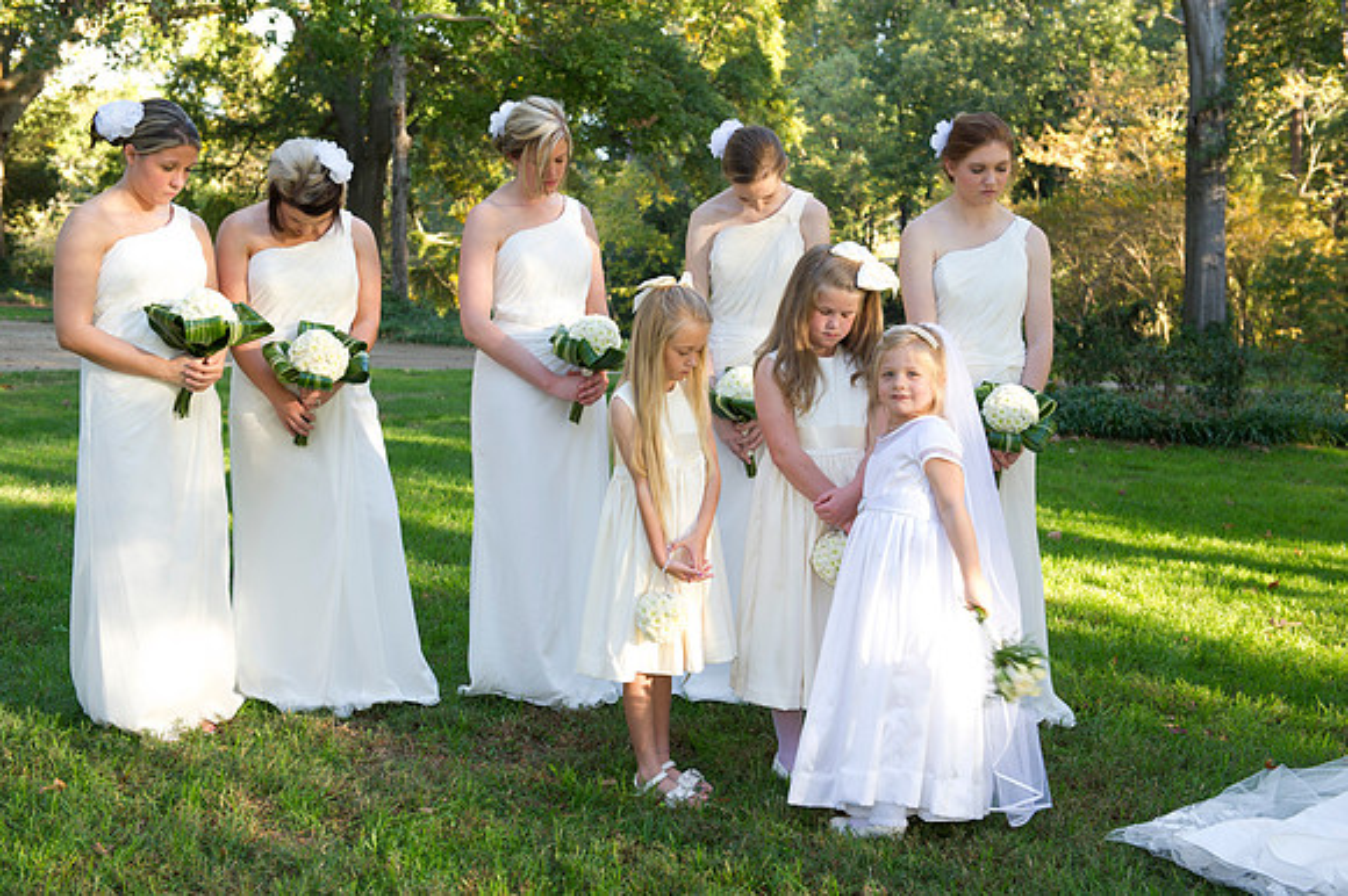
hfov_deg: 41.1
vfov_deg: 28.0
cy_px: 448
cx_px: 674
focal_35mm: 48
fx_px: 1796
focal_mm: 48
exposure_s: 1/125
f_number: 5.6
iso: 640
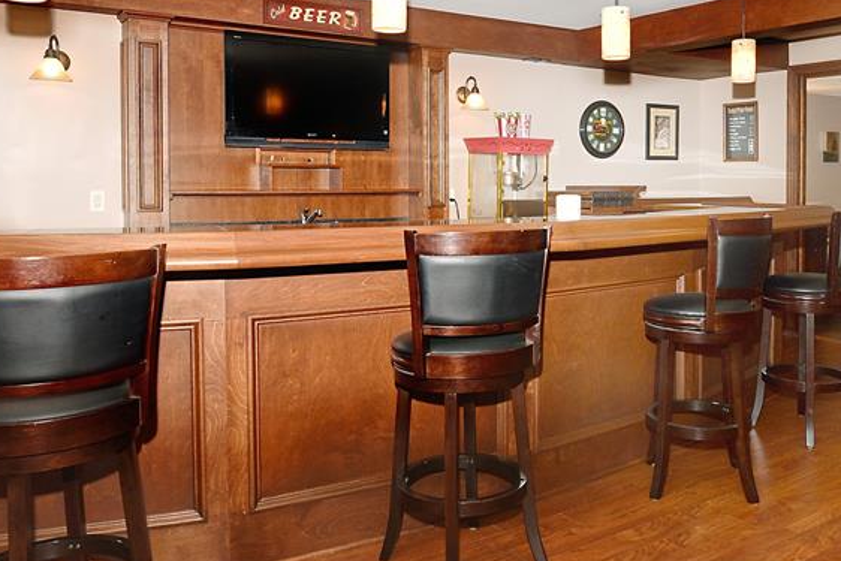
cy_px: 224
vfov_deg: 42.1
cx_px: 530
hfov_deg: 59.4
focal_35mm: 31
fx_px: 724
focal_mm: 17
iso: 320
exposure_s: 1/60
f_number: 7.1
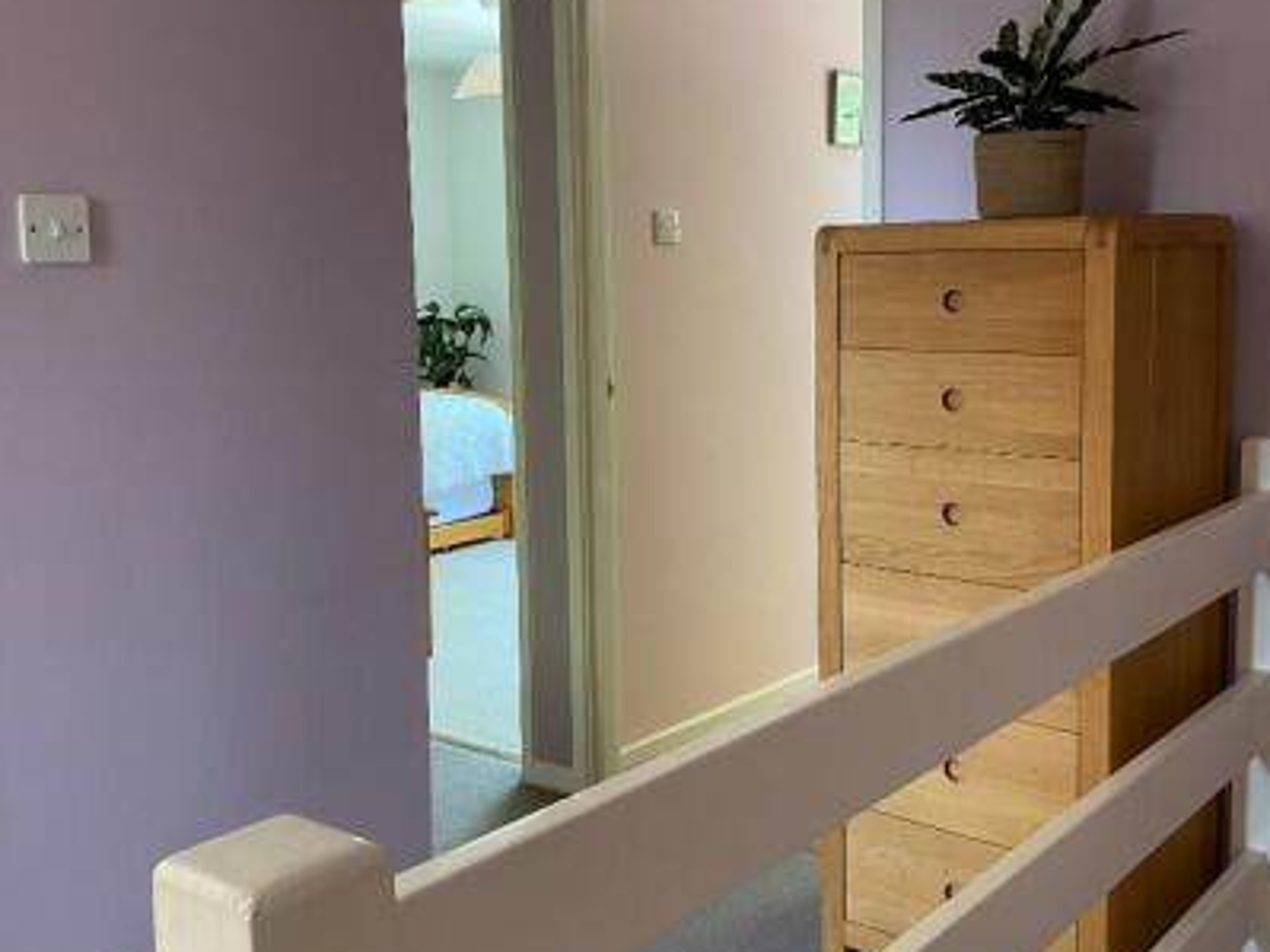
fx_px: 1394
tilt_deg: -7.7
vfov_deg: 37.6
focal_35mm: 38
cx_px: 667
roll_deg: +1.0
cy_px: 419
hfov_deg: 49.0
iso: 200
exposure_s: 1/60
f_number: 1.8
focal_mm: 4.25
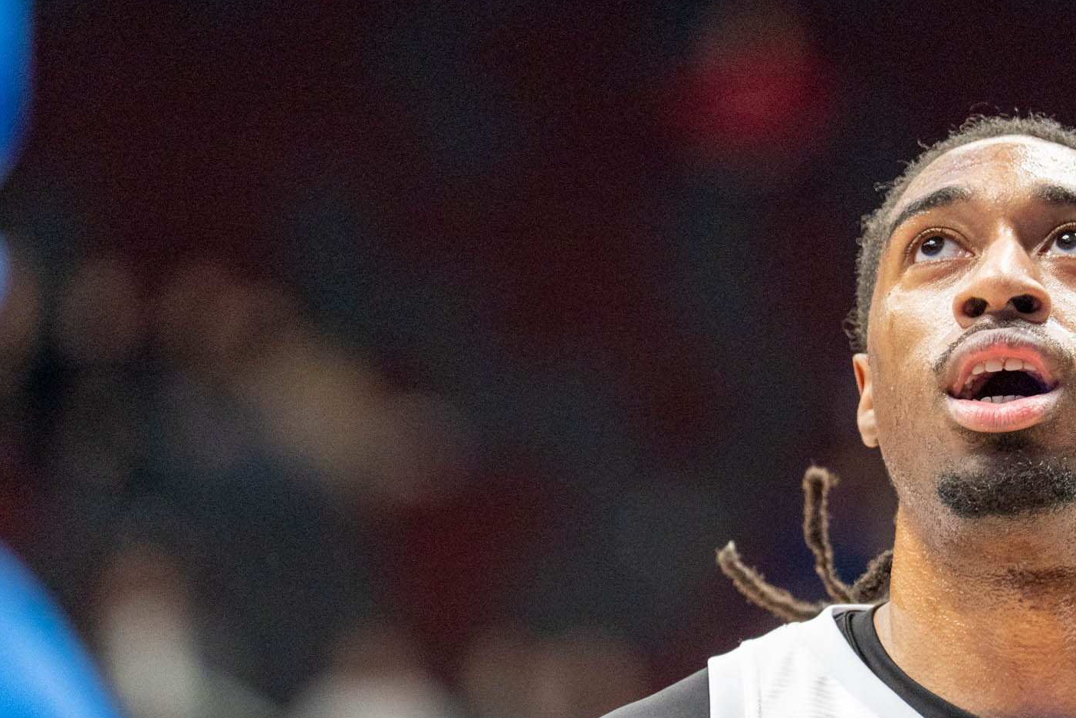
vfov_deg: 3.4
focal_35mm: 404
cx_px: 784
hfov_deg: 5.1
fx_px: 12077
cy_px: 489
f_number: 2.8
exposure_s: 1/1000
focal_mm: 200
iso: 4000
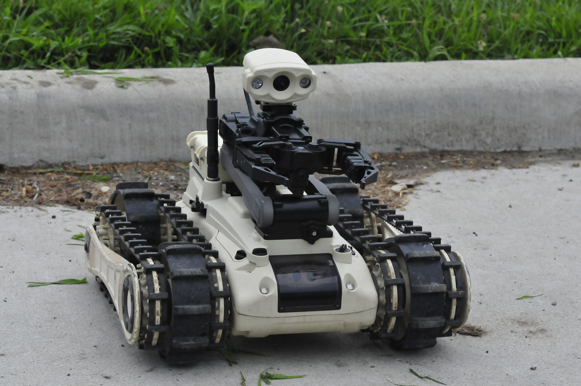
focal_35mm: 105
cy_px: 193
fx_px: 1693
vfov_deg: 13.0
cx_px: 290
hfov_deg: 19.5
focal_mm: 70
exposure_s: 1/1600
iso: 1600
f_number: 9
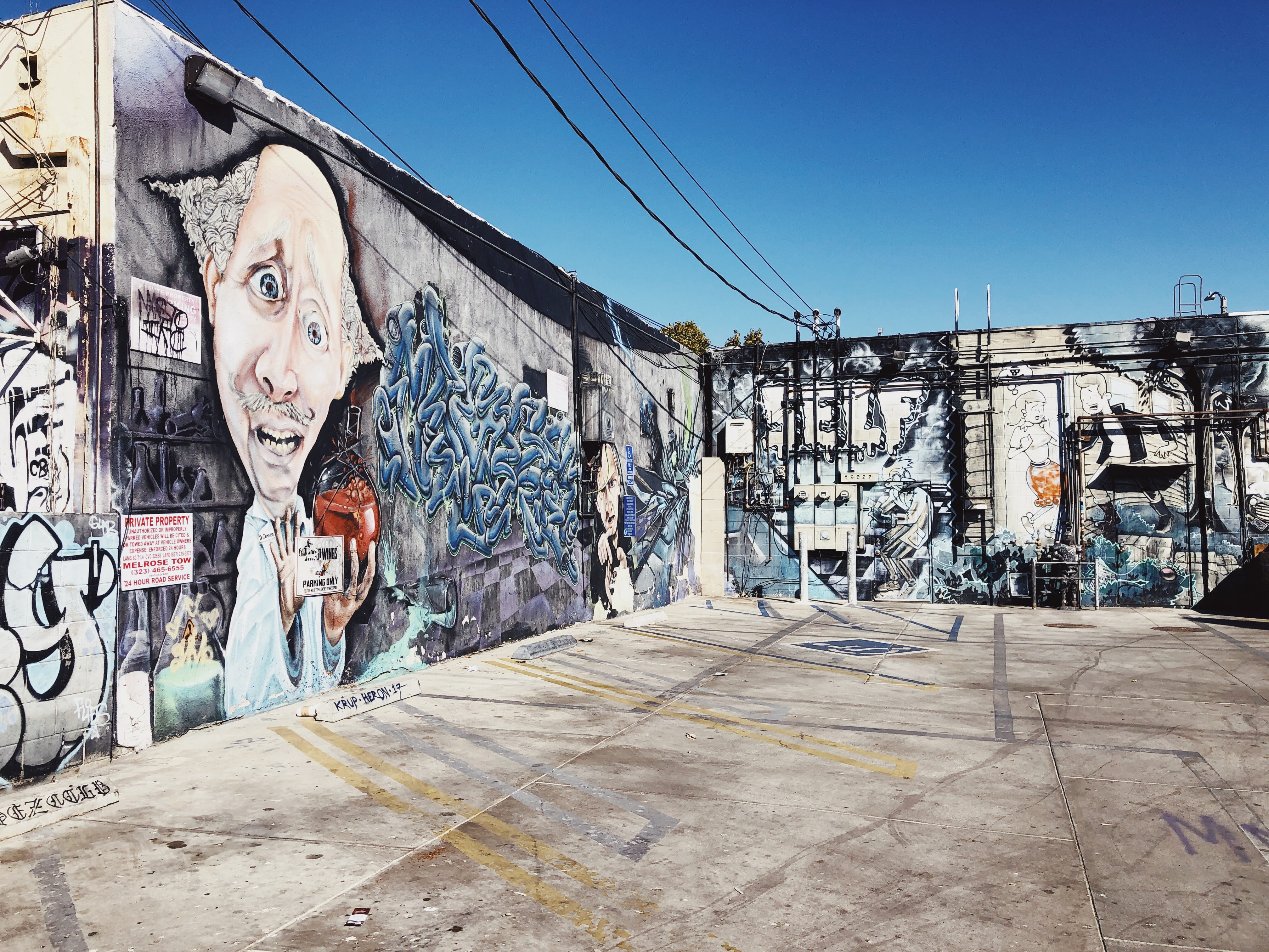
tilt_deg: +2.4
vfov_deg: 49.7
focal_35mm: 28
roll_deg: -0.1
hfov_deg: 63.4
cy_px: 476
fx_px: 1026
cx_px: 634
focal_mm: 3.99
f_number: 1.8
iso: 20
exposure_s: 1/2825
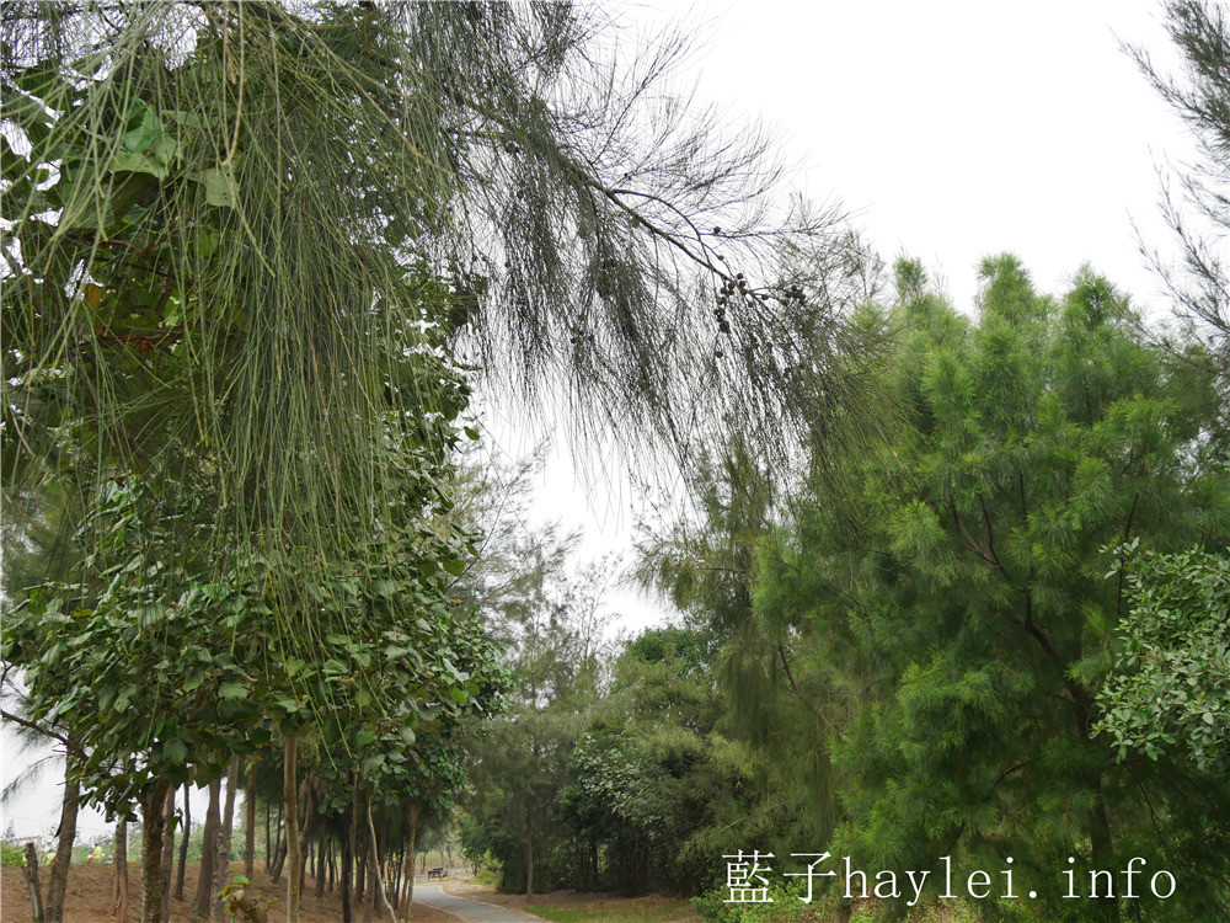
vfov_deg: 49.7
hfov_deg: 63.4
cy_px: 462
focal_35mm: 28
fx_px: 995
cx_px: 615
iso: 200
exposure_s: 1/250
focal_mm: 14
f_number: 5
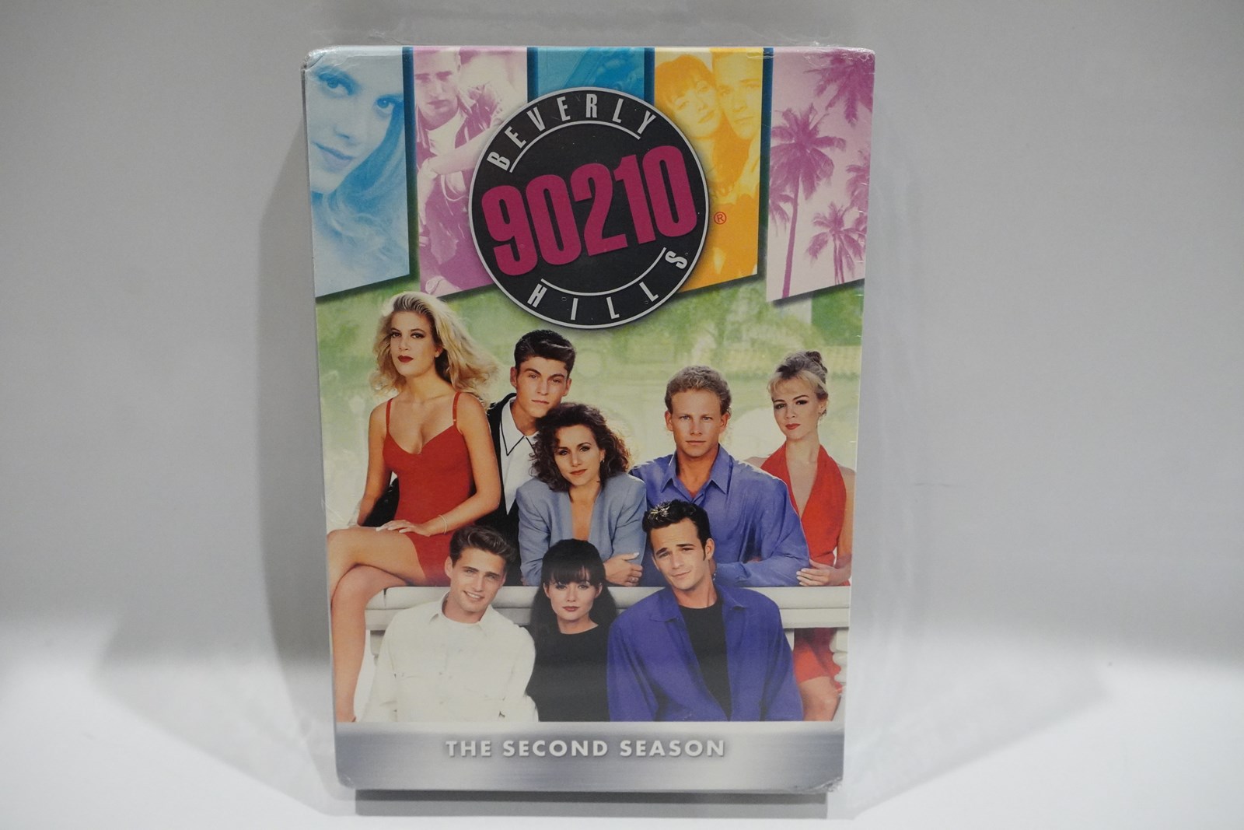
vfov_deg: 34.2
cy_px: 415
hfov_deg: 49.5
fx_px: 1348
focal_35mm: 39
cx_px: 622
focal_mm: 26
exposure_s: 1/40
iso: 5000
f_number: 7.1
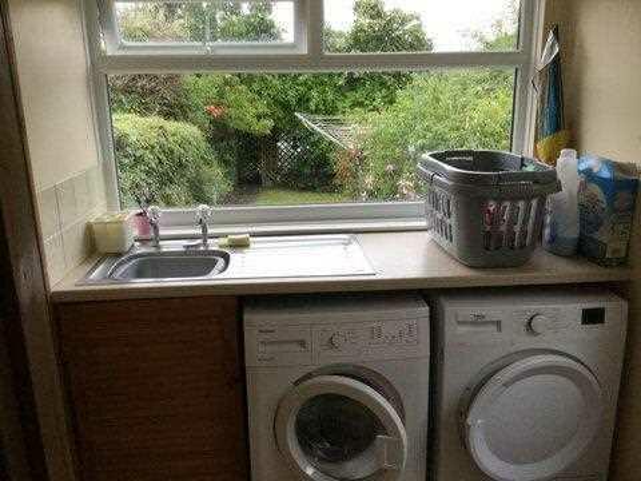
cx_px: 320
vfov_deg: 45.4
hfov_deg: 58.4
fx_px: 574
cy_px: 240
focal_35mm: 31
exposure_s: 1/33
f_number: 2.4
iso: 25
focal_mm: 3.3
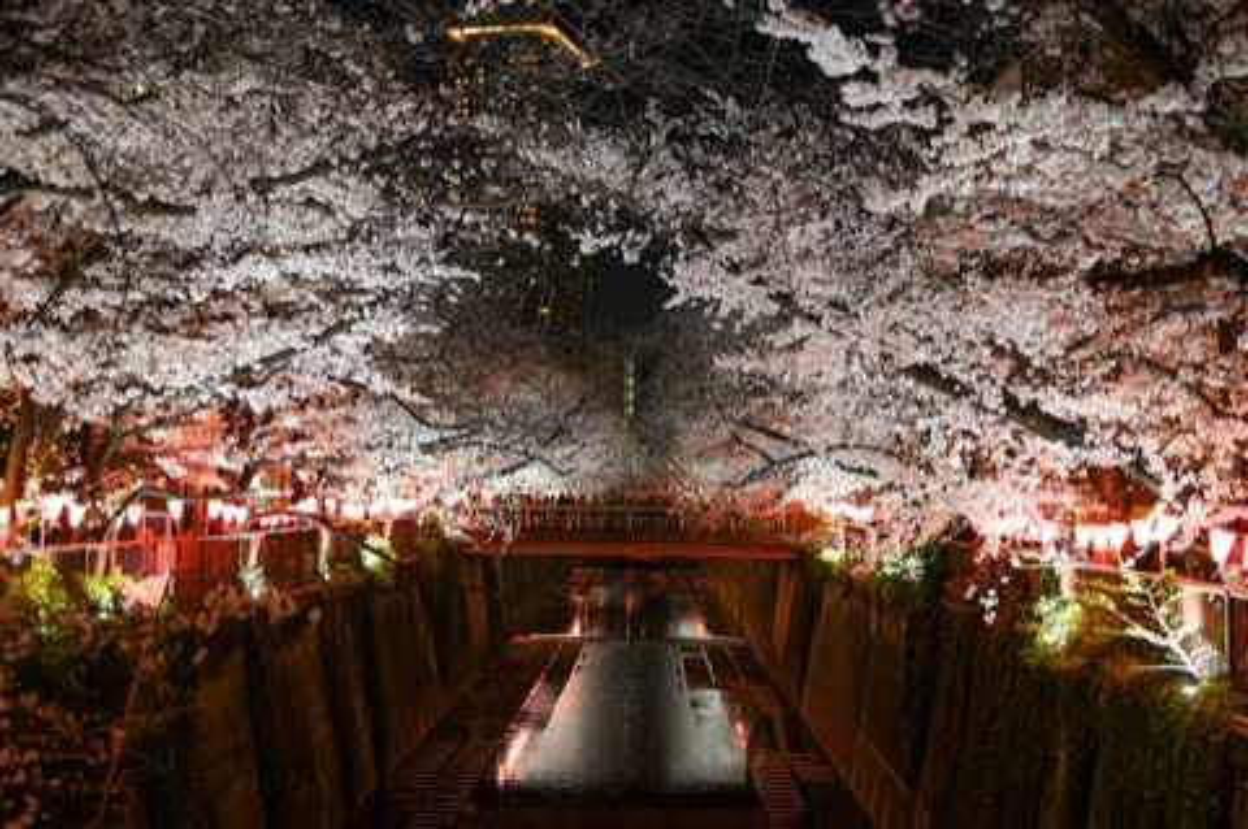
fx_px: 1732
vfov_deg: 26.9
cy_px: 414
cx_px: 624
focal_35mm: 50
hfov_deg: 39.6
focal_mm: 50
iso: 1600
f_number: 1.8
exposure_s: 1/125
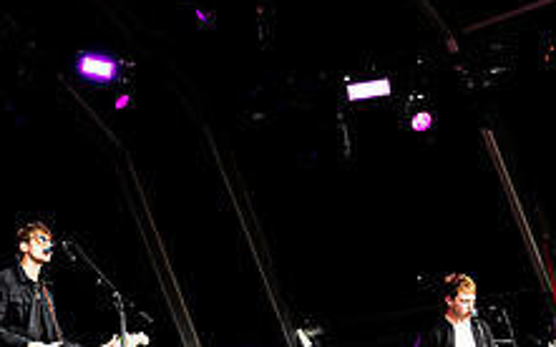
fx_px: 1257
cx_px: -60
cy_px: 133
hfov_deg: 23.4
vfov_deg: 15.7
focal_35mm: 83
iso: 800
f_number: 4.5
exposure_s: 1/500
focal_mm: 31
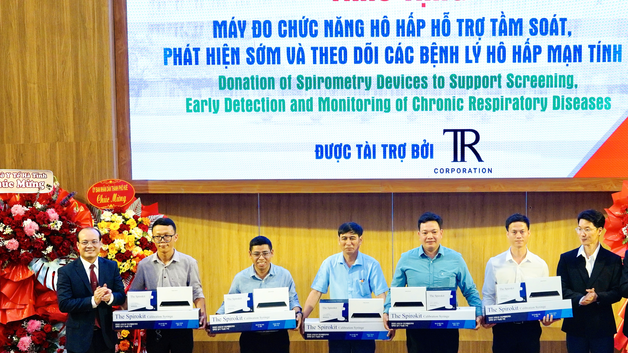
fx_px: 1282
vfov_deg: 15.7
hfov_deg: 27.4
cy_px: 160
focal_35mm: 77
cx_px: 389
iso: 640
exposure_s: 1/60
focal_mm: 32
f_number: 4.5
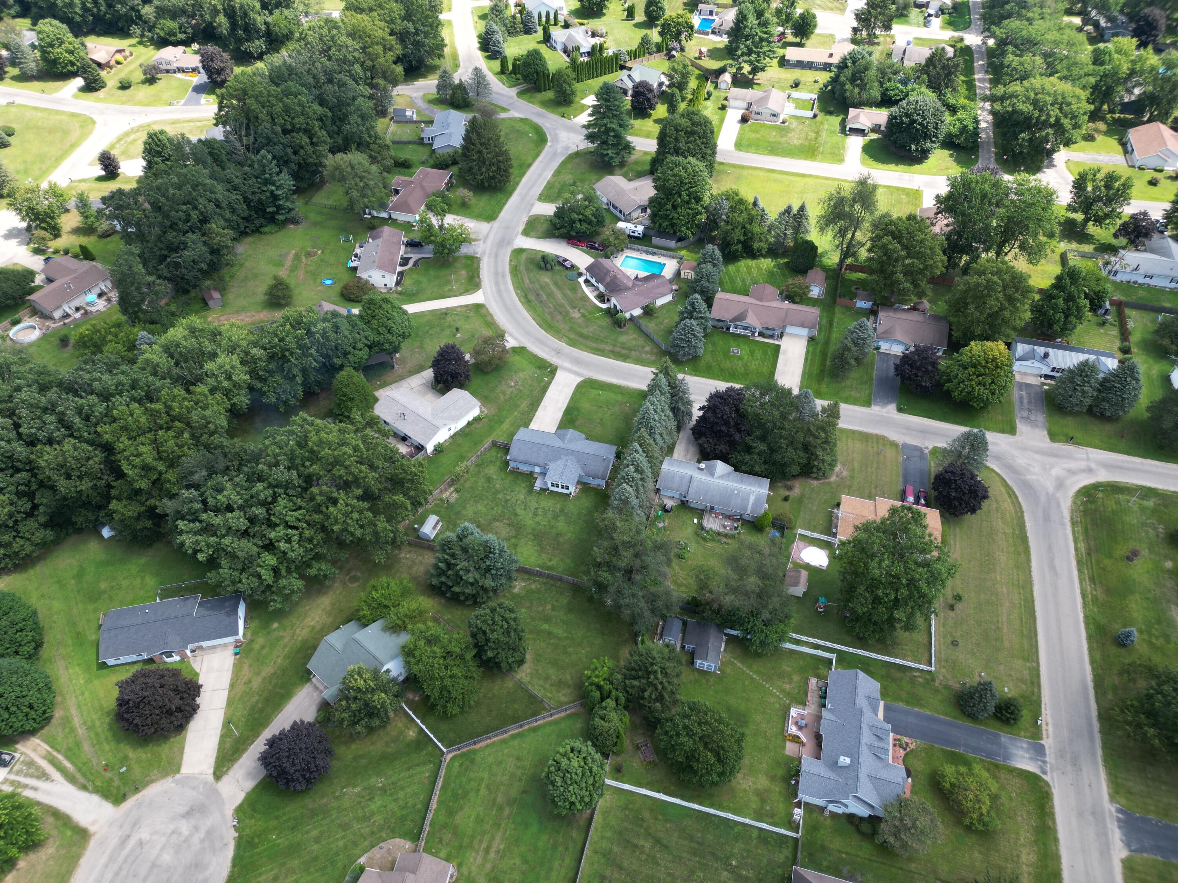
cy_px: 442
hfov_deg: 71.6
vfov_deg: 56.8
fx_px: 817
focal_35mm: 24
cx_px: 589
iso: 120
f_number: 1.7
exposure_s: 1/800
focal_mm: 6.72
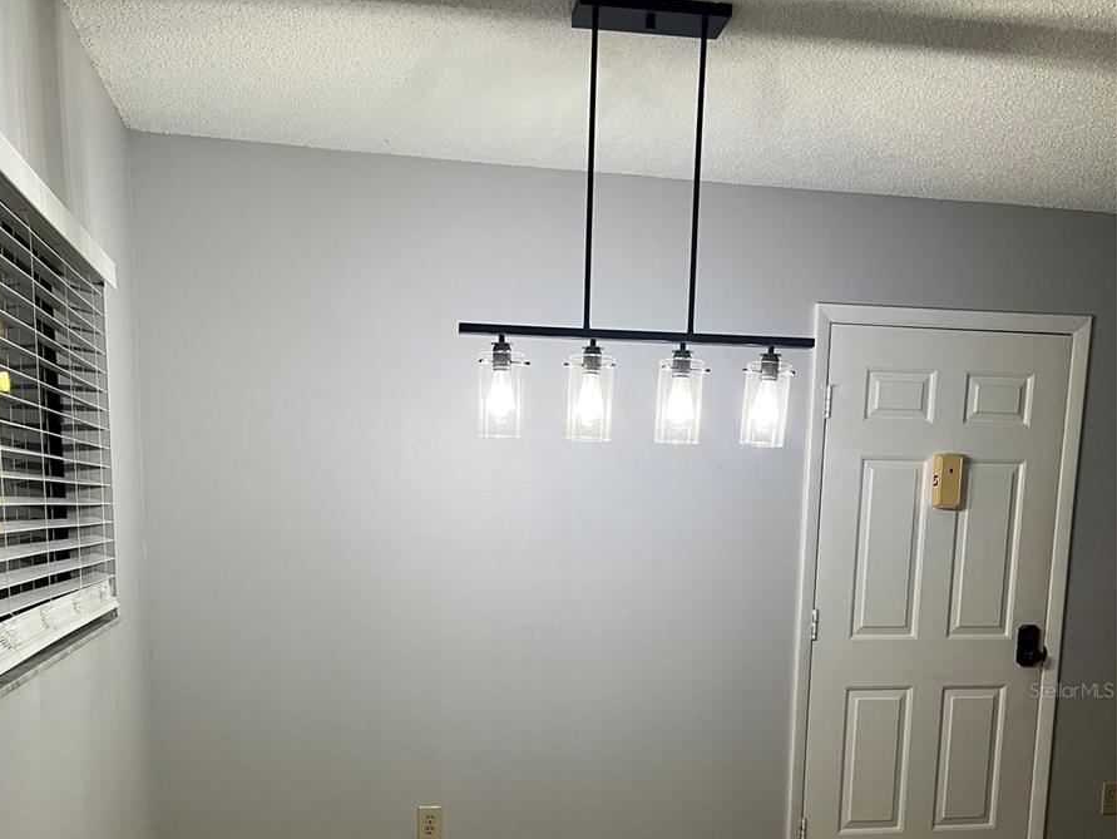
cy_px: 690
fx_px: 1130
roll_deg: -0.6
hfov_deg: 52.6
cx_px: 554
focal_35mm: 35
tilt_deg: -9.4
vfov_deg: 38.9
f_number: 1.6
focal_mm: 5.1
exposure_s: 1/60
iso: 80
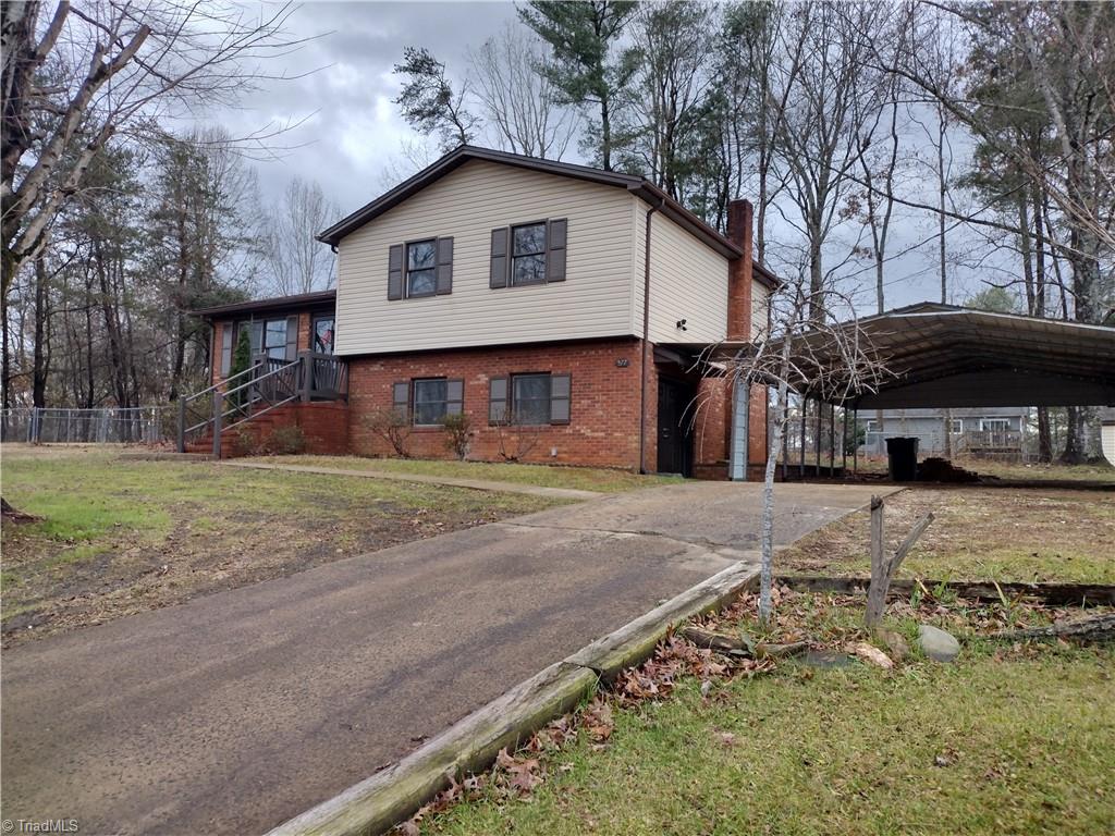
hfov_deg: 65.3
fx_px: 870
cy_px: 418
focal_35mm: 27
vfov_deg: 51.4
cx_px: 558
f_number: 1.7
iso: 100
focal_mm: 4.71
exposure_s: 1/241
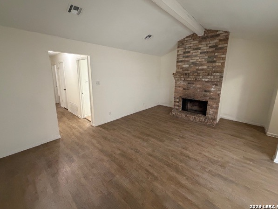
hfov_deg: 98.2
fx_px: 120
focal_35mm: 15
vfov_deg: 81.7
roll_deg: -0.1
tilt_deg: -11.7
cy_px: 98
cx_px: 138
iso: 800
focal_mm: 2.22
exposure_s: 1/60
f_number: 2.2
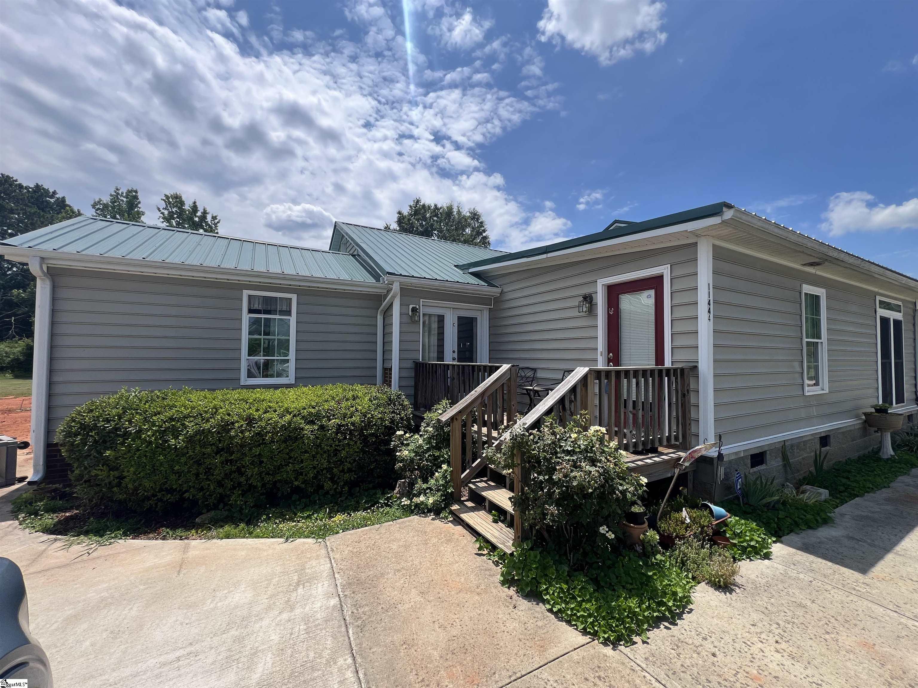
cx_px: 459
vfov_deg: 89.9
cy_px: 344
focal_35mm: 13
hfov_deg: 106.2
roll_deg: -0.8
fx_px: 345
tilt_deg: +1.4
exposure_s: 1/1357
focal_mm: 1.57
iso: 32
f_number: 1.8
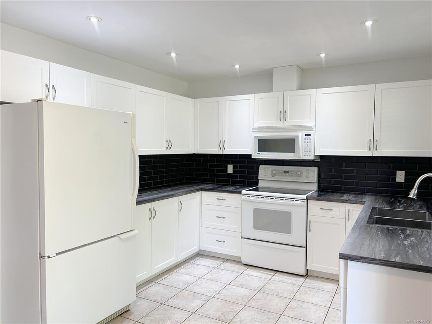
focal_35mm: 26
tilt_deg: -2.4
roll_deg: -0.3
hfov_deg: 67.3
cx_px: 216
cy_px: 162
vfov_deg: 53.1
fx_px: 324
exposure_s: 1/120
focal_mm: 5.7
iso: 64
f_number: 1.5
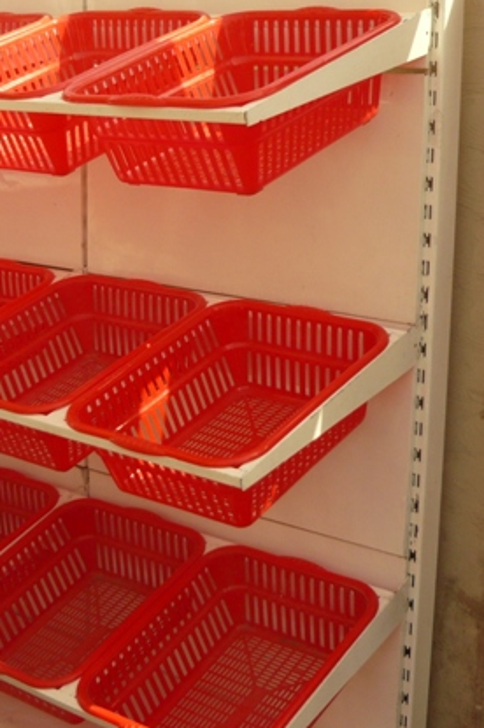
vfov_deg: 32.9
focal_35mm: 61
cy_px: 319
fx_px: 1232
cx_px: 209
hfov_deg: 22.2
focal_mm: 6.2
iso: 100
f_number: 3.2
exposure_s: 1/500
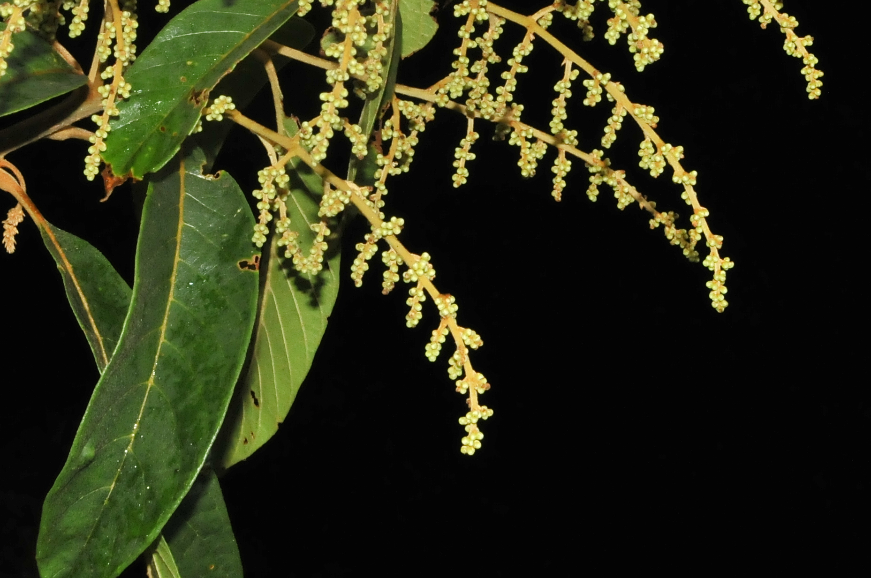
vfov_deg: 14.0
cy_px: 86
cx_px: 278
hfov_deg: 21.0
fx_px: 2344
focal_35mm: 97
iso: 800
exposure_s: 1/160
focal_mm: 28
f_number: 14
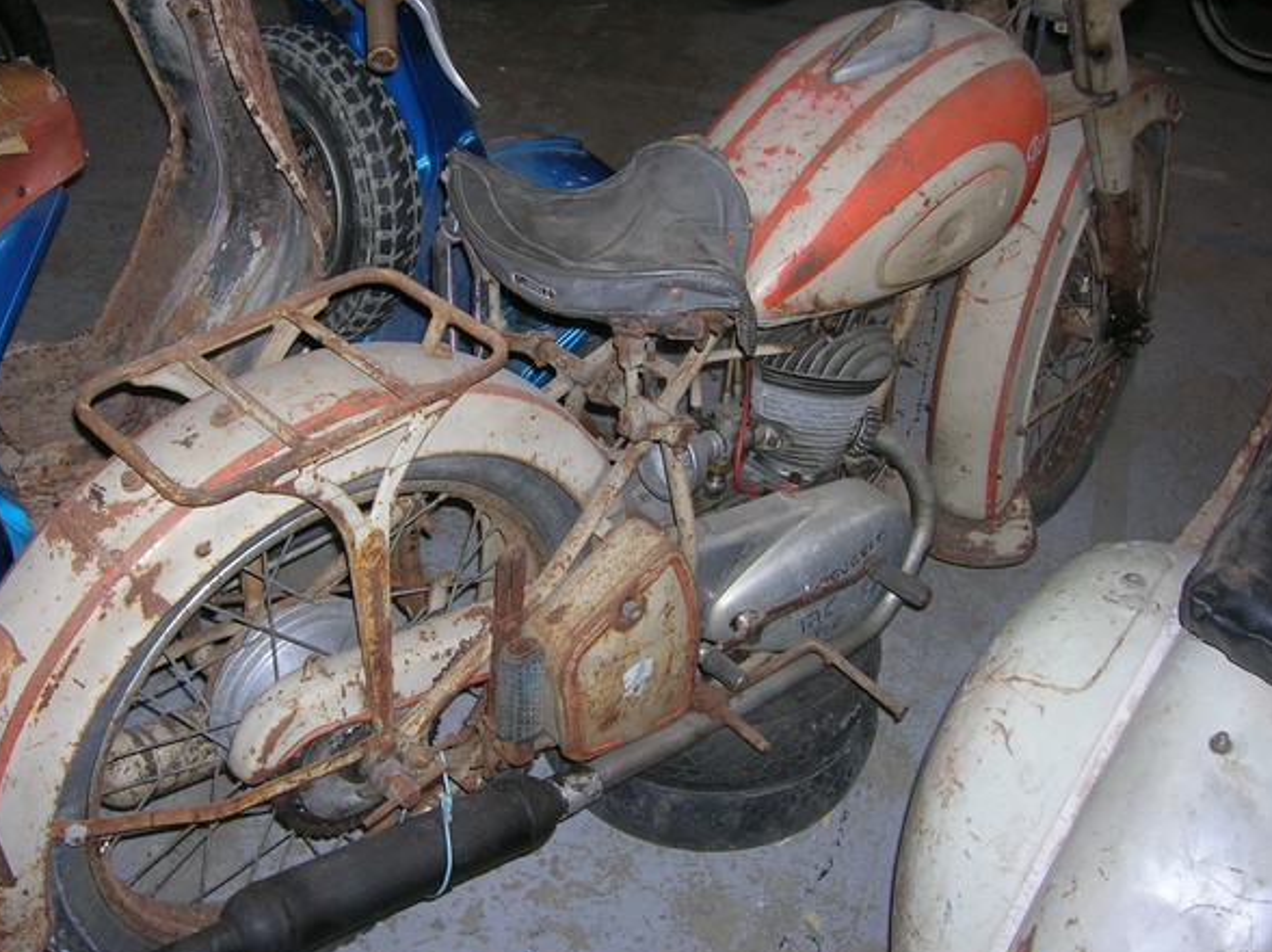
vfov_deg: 35.0
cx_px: 561
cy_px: 416
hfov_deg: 45.7
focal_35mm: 41
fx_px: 1505
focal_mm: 5.7
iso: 70
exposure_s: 1/60.1
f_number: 2.9
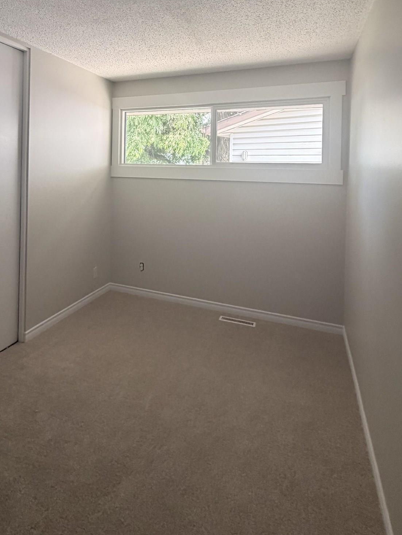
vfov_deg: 73.6
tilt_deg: -2.0
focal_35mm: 22
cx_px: 158
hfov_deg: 60.5
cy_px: 170
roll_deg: -1.4
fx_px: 341
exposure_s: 1/94
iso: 320
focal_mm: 2.22
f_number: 2.2
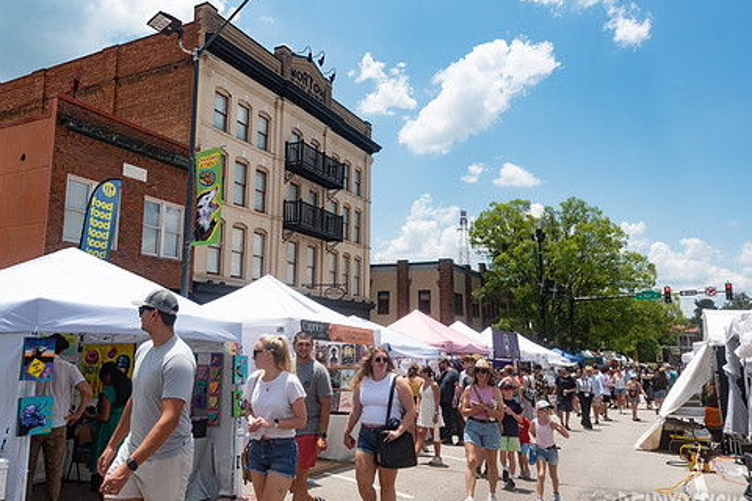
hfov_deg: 63.2
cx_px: 307
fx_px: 606
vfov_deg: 45.0
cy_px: 243
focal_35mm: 29
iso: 100
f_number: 5
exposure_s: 1/800
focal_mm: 24
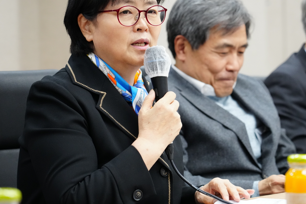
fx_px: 1335
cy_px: 75
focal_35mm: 157
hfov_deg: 13.1
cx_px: 172
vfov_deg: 8.7
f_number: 4
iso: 3200
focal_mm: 105
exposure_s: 1/200
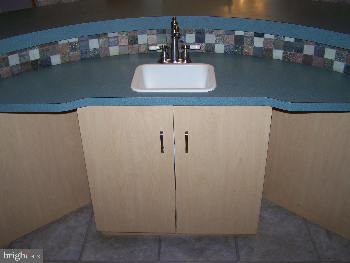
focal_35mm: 38
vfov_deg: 37.7
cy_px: 132
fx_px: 384
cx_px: 175
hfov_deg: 49.0
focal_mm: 6.3
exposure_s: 1/60
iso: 80
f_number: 2.8
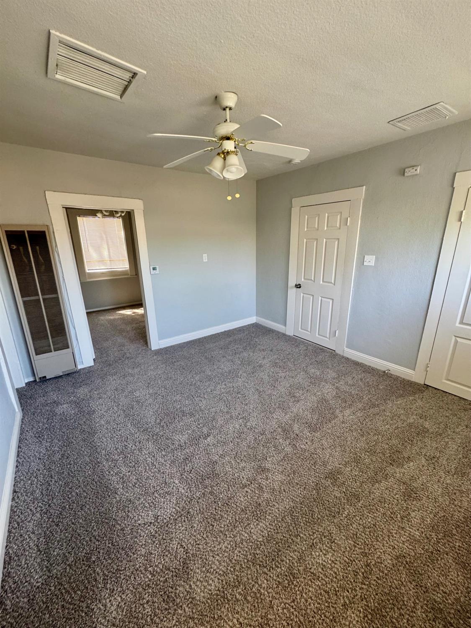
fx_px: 254
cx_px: 236
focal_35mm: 14
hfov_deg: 85.7
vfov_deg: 102.1
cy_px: 314
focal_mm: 2.22
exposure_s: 1/60
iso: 200
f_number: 2.2
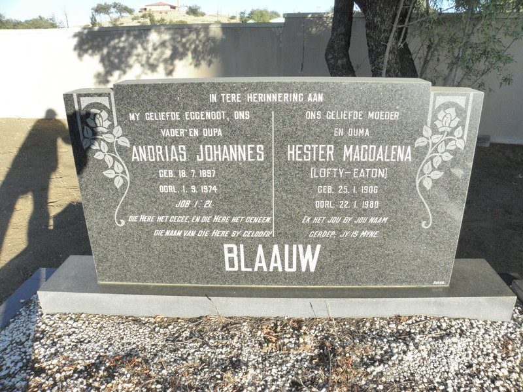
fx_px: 393
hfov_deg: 67.3
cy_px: 196
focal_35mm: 26
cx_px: 262
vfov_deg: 53.1
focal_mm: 4.6
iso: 200
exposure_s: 1/400
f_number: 5.6
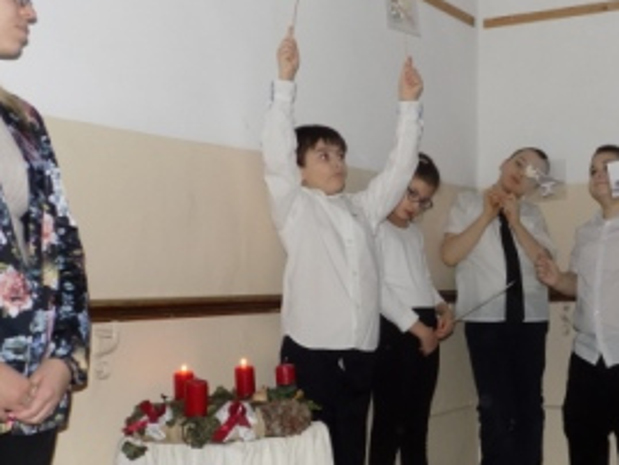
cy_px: 251
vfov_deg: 29.1
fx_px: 894
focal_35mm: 50
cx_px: 497
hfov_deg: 36.8
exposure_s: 1/30
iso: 220
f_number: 3.3
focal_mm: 5.3
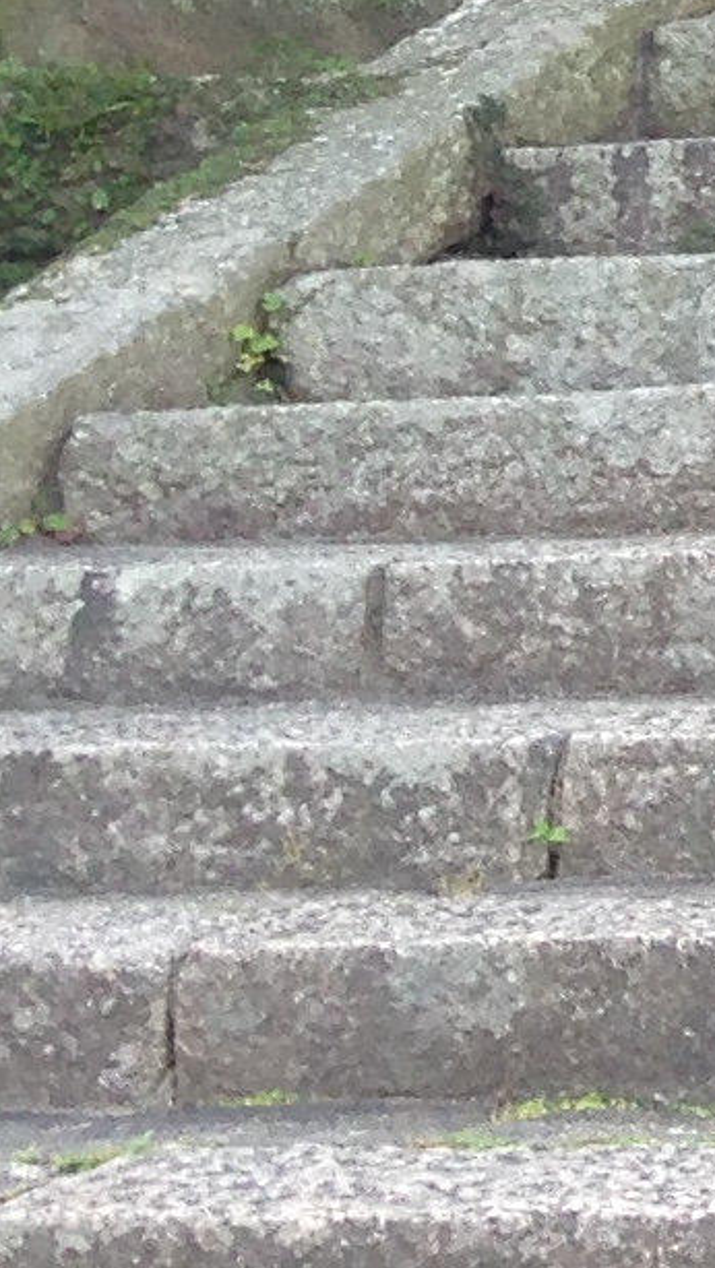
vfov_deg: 10.8
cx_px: 2941
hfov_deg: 5.5
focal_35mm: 191
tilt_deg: +11.6
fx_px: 6429
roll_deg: -1.4
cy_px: -781
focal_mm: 4.12
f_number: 2.4
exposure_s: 1/120
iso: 50
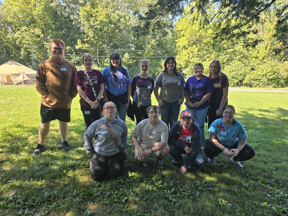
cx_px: 144
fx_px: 191
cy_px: 108
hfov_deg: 73.9
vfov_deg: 58.9
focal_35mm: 23
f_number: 1.7
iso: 20
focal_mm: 6.3
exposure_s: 1/180
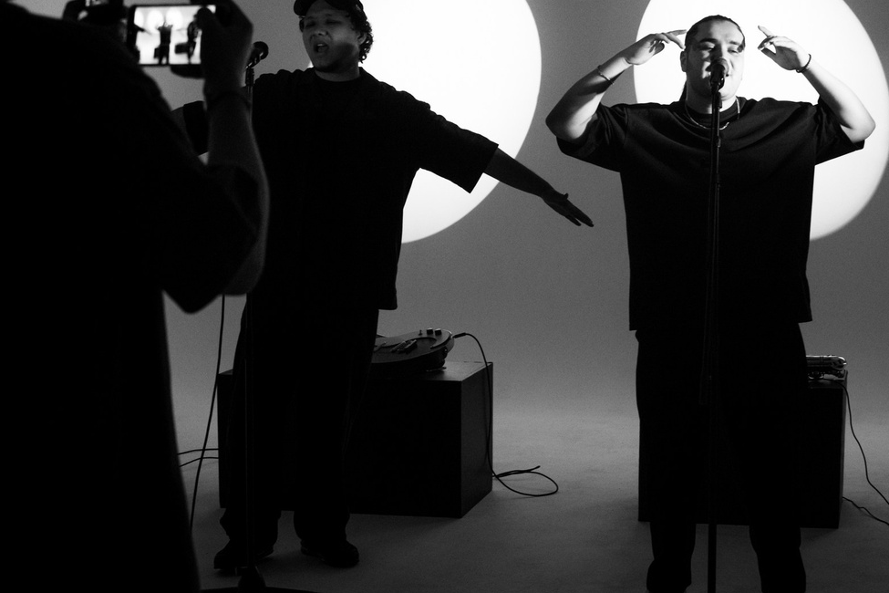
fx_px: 1556
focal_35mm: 63
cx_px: 660
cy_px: 354
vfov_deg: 21.5
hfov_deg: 31.4
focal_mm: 24
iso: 1000
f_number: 2.8
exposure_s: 1/500
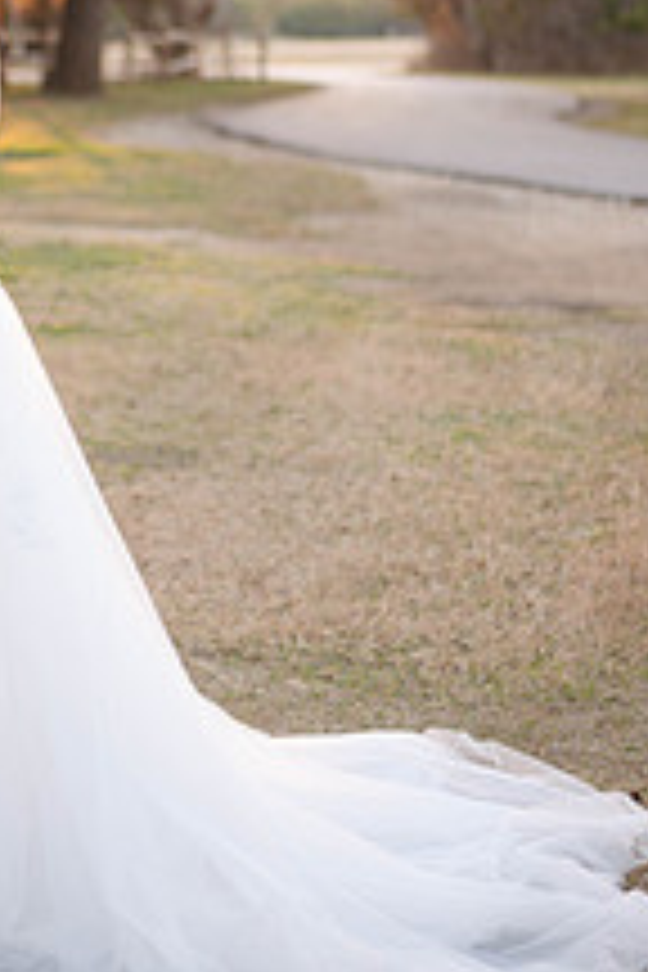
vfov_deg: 19.4
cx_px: 81
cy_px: 198
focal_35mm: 104
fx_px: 2808
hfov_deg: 13.1
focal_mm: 50
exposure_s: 1/250
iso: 200
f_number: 1.8
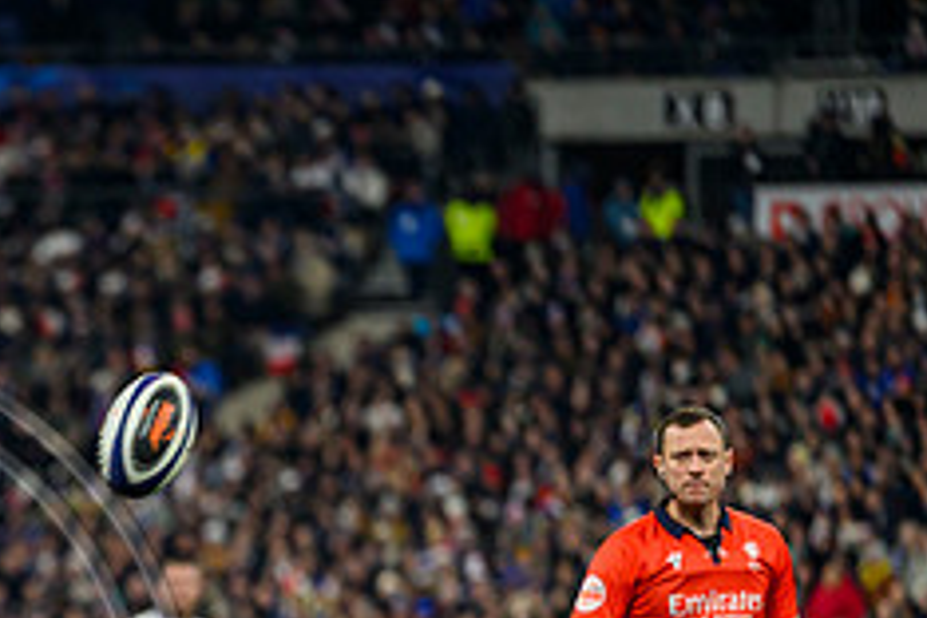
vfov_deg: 2.8
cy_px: 731
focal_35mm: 496
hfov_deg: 4.1
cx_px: -214
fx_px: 12771
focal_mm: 200
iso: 1600
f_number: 3.2
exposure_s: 1/1600
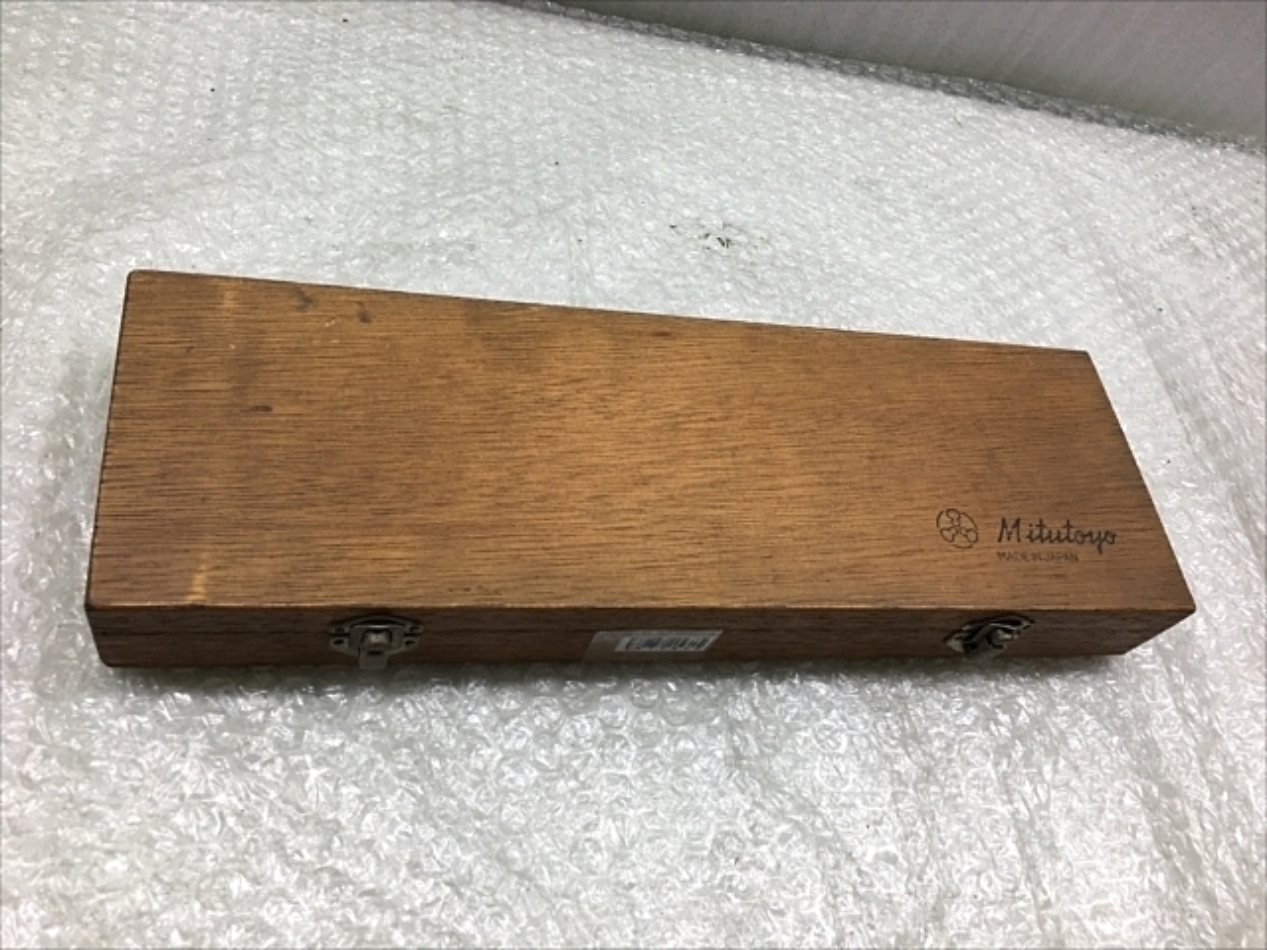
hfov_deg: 61.7
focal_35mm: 29
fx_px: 1061
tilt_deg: -52.0
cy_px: 475
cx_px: 634
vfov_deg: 48.2
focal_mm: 4.15
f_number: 2.2
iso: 32
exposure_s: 1/100
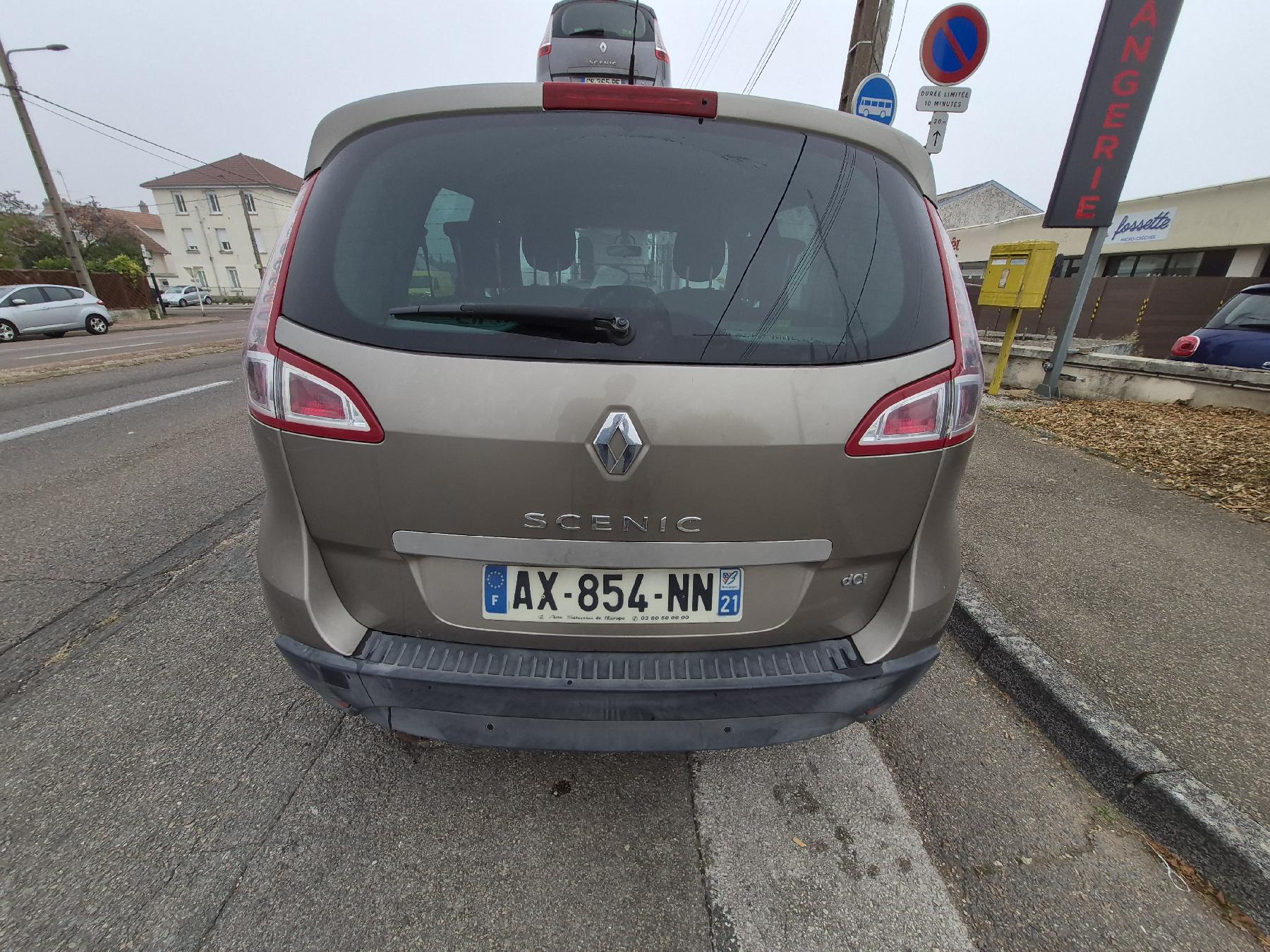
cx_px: 635
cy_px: 476
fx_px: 477
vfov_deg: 89.9
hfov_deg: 106.2
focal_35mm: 13
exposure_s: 1/769
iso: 40
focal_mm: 1.74
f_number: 2.2
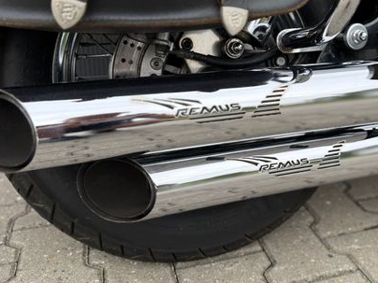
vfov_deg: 37.4
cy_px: 98
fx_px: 415
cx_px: 250
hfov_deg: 48.2
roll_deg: -1.8
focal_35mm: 38
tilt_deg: -16.4
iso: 100
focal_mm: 6.76
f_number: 1.78
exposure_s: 1/270
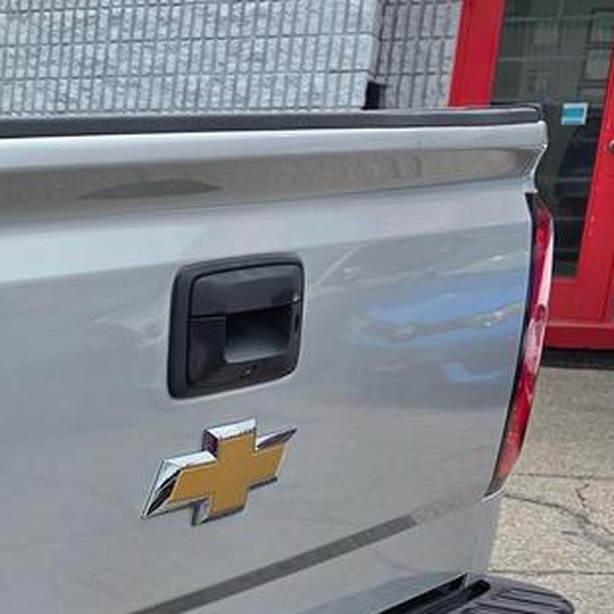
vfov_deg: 20.1
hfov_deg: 16.6
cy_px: 600
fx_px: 1686
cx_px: -543
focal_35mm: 84
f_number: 1.7
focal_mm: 6.3
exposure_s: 1/141
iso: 12
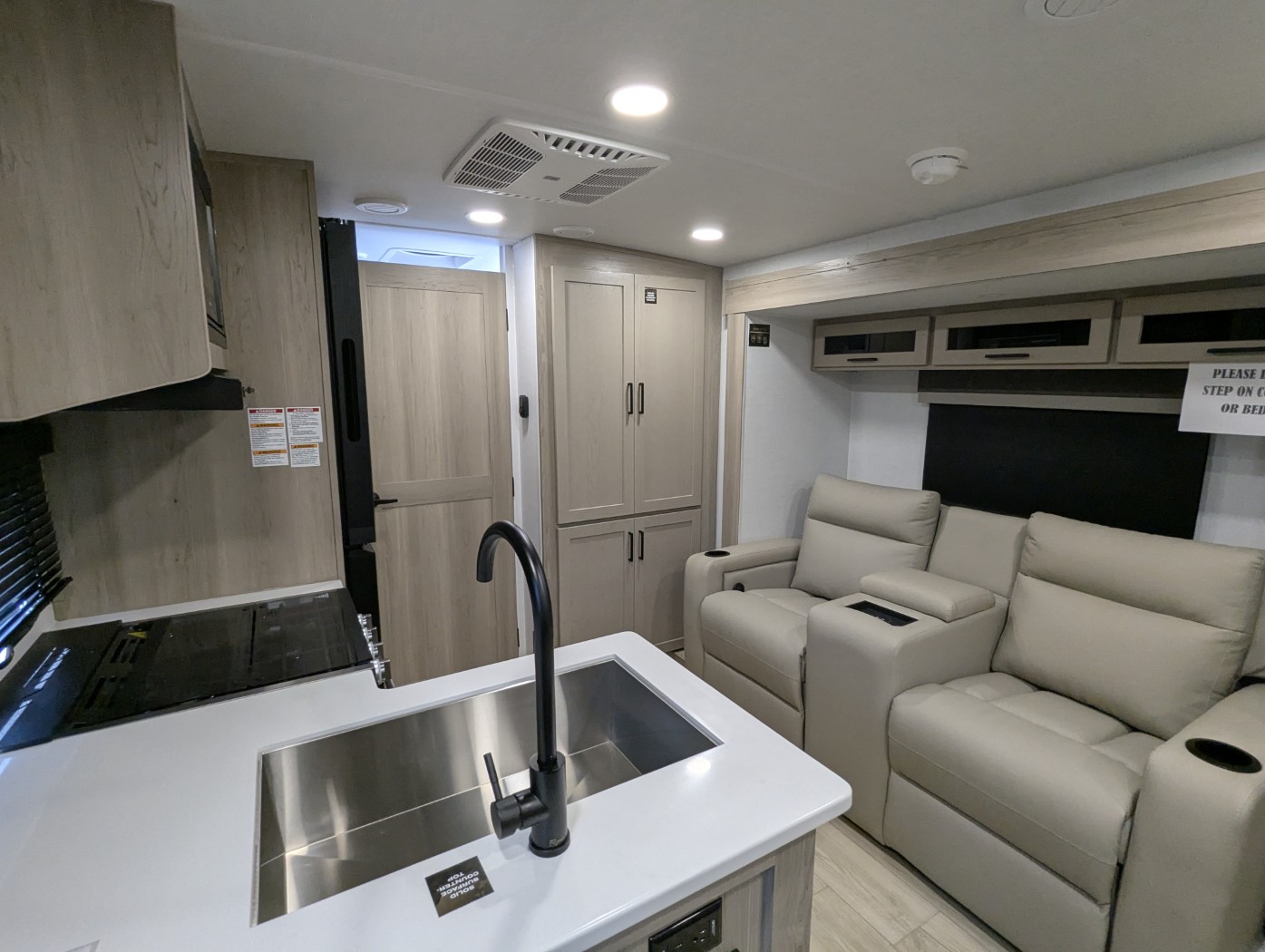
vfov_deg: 78.2
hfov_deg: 94.4
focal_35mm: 16
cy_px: 476
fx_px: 585
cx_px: 632
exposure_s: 1/122
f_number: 2.2
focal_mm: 2.35
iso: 257
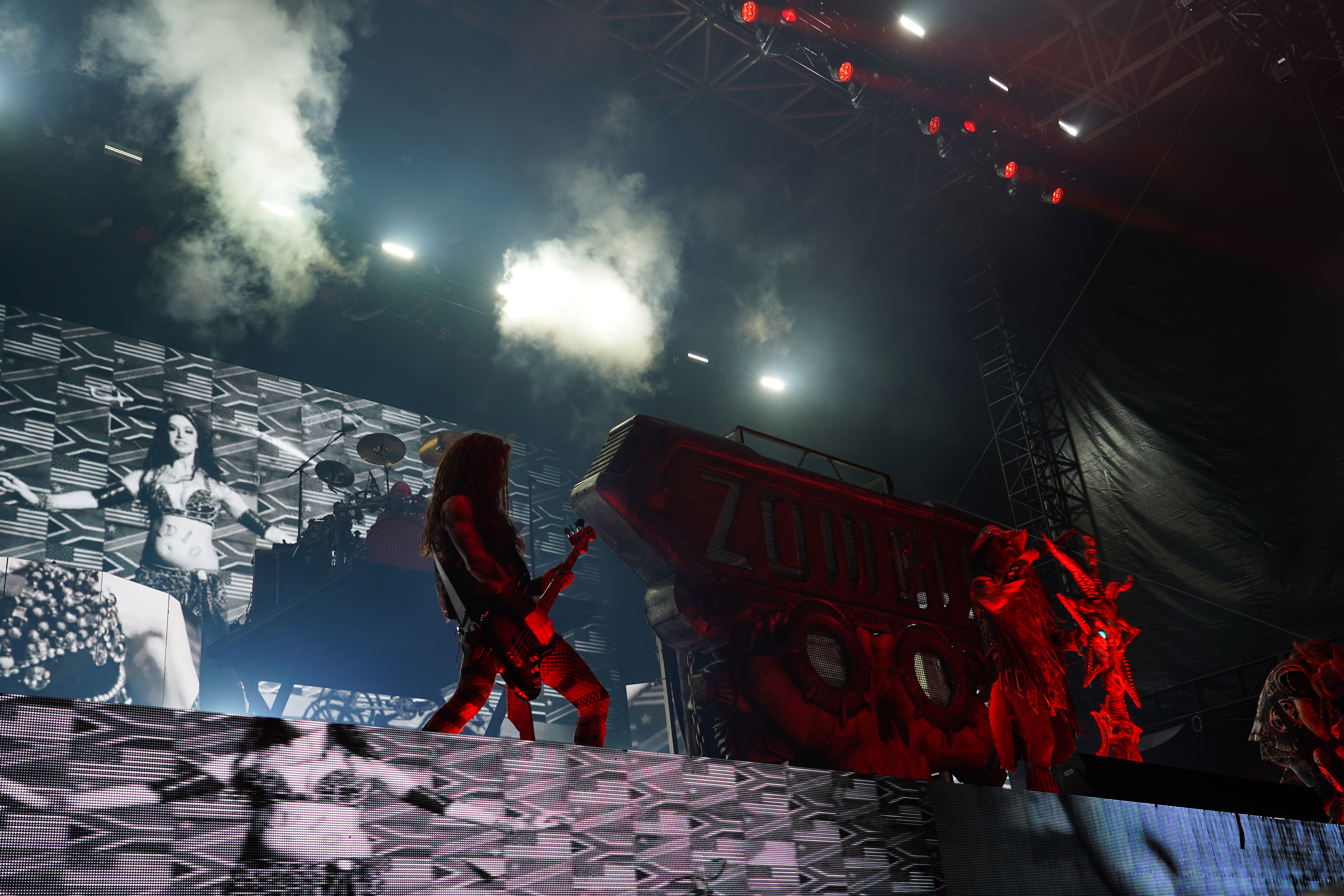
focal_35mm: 35
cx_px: 672
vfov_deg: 37.9
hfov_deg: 54.4
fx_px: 1307
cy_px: 448
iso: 100
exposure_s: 1/60
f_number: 4.5
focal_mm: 35
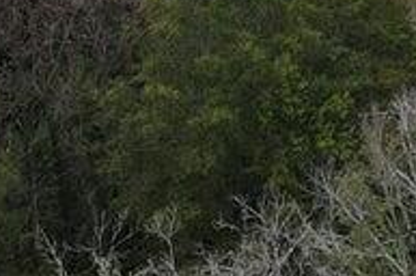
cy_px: -515
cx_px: 1029
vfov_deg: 7.0
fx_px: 2042
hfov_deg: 10.0
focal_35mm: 177
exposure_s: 1/160
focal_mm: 4.5
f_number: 2.8
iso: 100
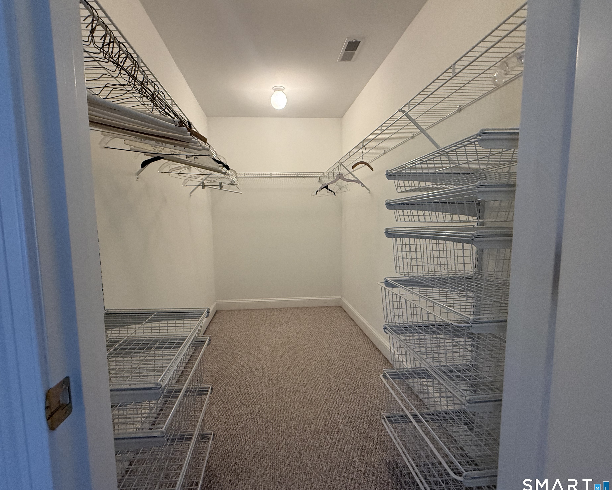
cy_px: 244
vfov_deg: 84.0
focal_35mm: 15
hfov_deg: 96.7
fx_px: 272
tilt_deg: -5.6
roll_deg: +0.8
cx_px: 287
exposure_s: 1/60
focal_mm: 2.22
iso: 400
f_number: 2.2
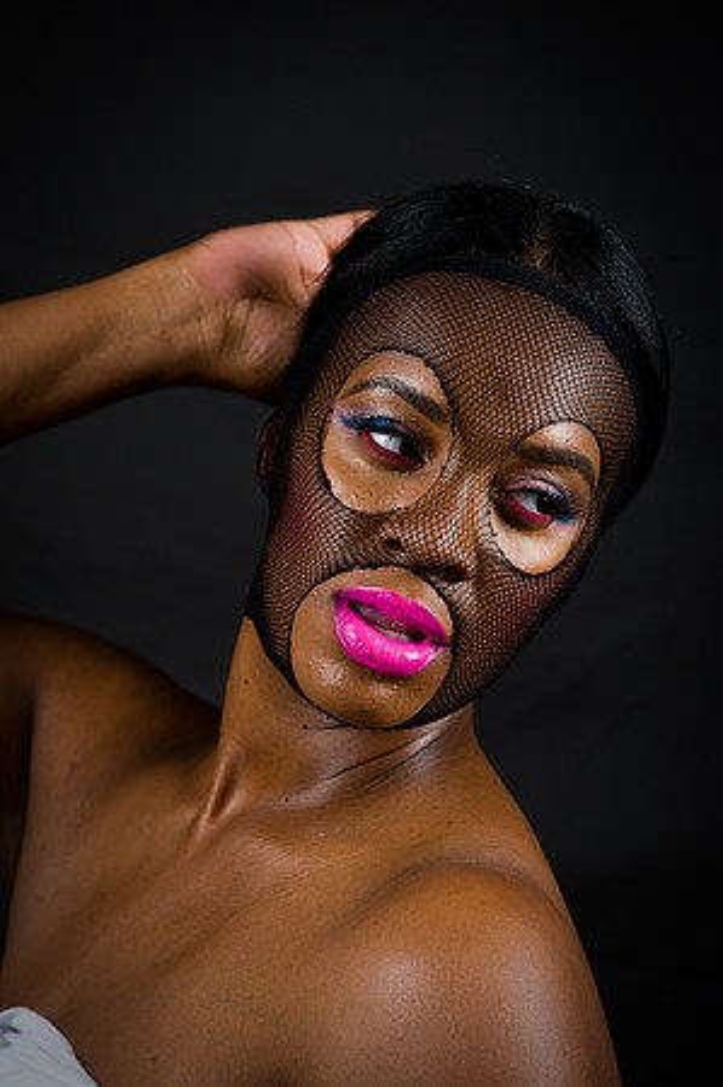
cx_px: 362
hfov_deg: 6.9
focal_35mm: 200
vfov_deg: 10.3
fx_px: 6038
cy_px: 544
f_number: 5.6
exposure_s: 1/125
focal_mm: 200
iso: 200
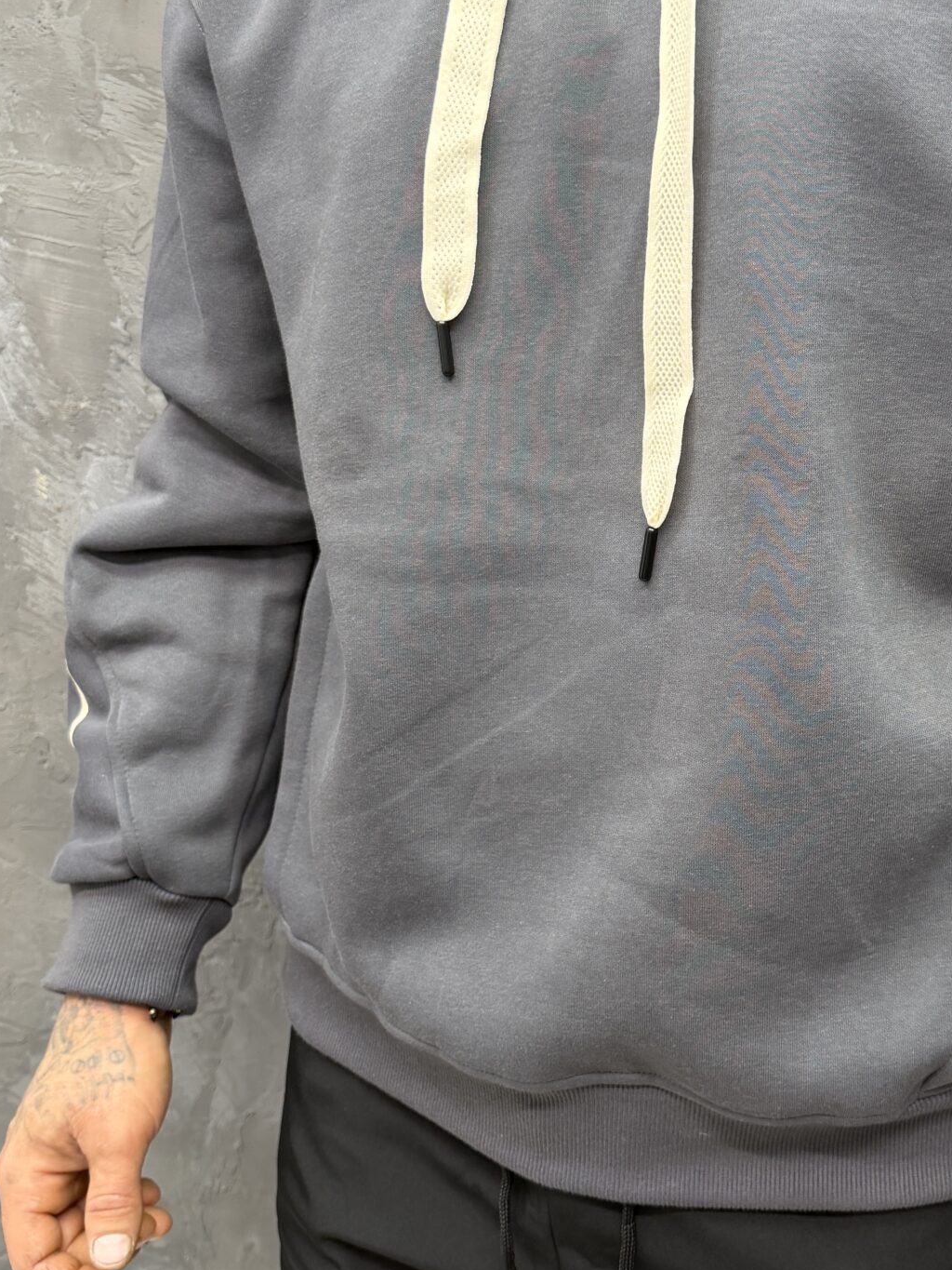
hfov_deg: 31.7
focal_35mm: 45
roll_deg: -0.4
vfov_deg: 42.0
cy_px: 590
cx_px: 694
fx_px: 1650
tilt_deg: -14.2
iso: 125
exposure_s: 1/100
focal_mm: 6.76
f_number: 1.78
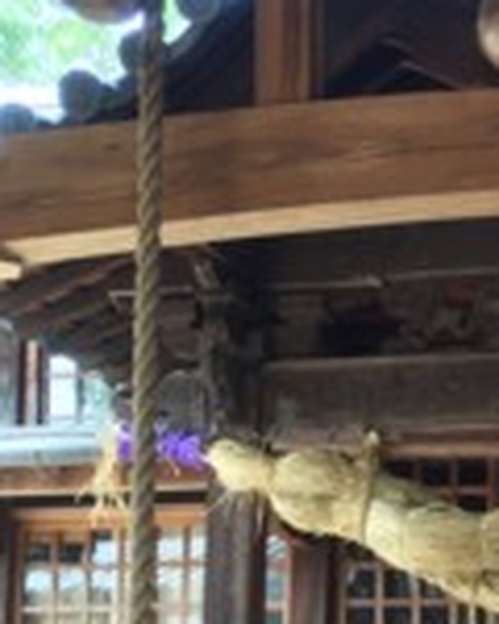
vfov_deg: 22.0
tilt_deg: +6.4
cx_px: 566
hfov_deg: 17.4
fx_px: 1569
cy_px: 562
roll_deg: -2.1
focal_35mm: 85
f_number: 2.2
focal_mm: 4.15
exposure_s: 1/40
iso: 32
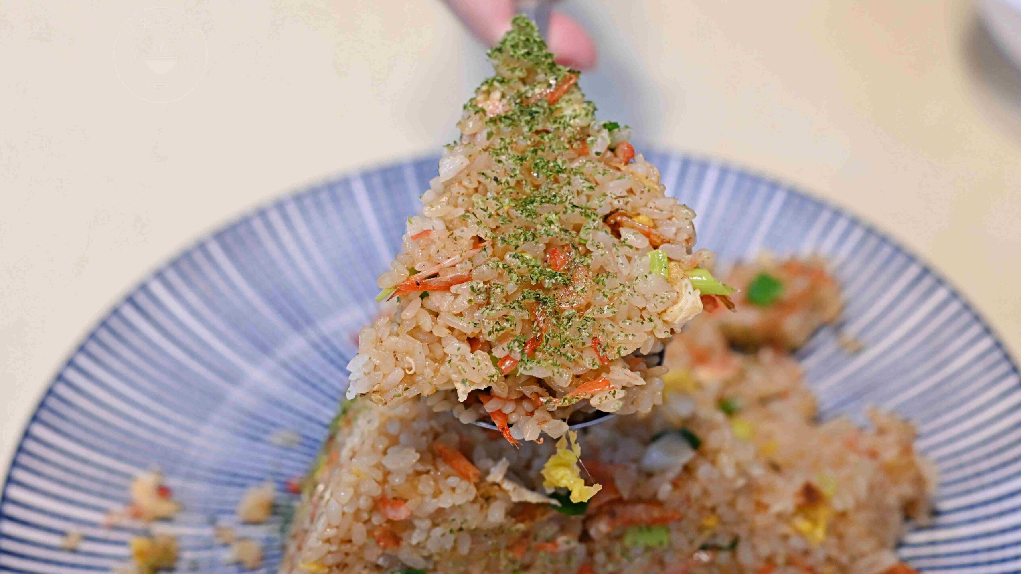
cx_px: 511
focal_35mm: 79
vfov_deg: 15.3
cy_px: 268
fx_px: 2139
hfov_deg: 26.9
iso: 900
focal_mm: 50
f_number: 3.2
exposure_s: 1/200
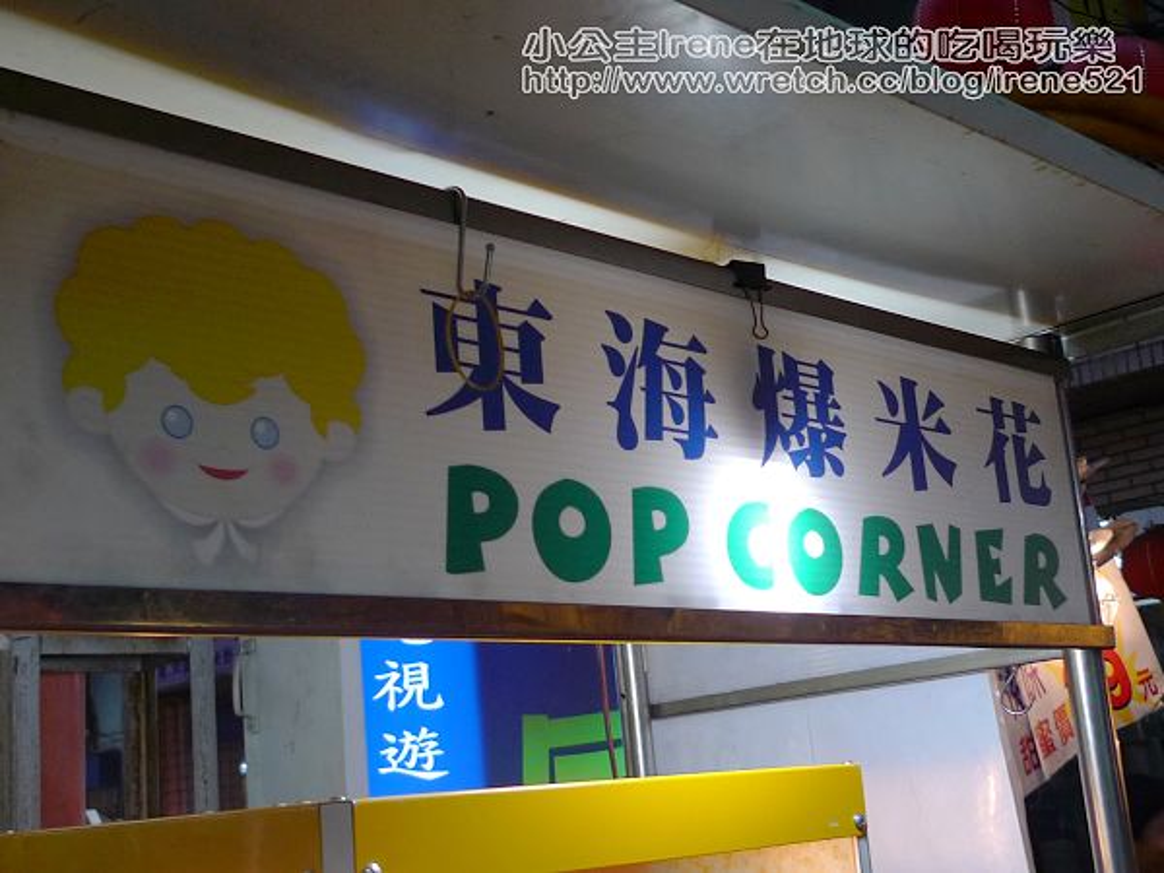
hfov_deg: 40.4
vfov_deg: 30.9
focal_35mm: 47
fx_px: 1580
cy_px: 436
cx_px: 582
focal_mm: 5.4
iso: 80
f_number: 2.1
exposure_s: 1/60
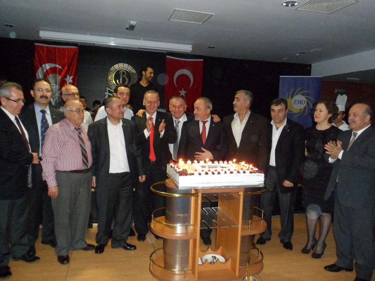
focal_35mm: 27
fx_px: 293
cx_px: 188
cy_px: 140
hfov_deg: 65.3
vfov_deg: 51.4
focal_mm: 4.9
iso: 480
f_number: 3.3
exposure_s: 1/30
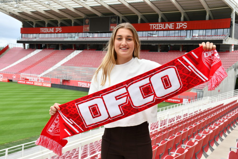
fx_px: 258
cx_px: 119
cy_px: 80
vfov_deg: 34.2
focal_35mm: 39
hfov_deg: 49.5
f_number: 8
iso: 140
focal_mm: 26
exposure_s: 1/250
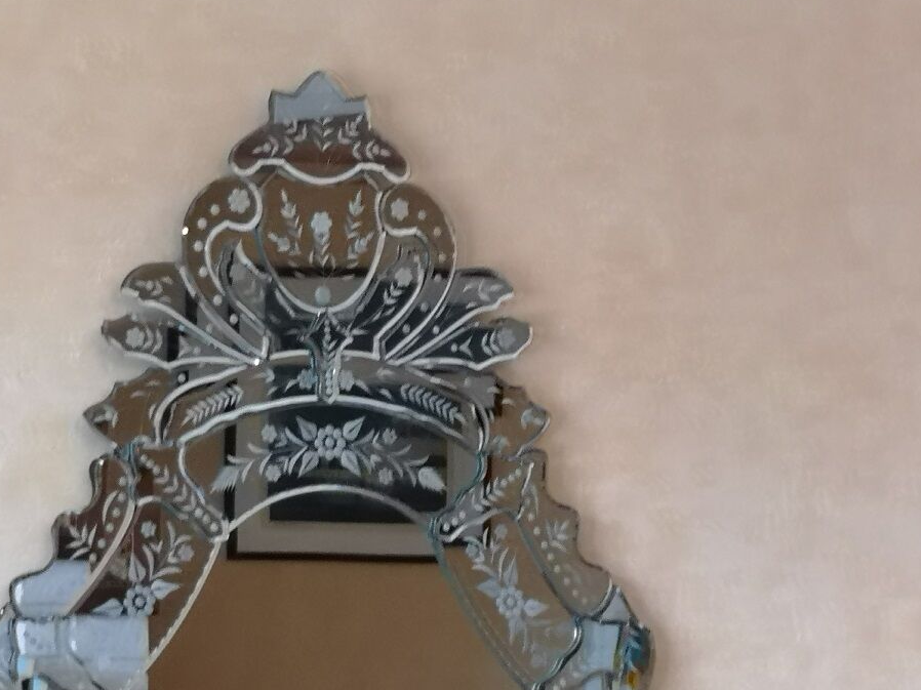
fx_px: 3085
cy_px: 374
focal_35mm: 116
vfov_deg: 12.8
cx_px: 435
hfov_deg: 17.0
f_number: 1.8
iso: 160
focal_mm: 3.95
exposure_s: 1/60
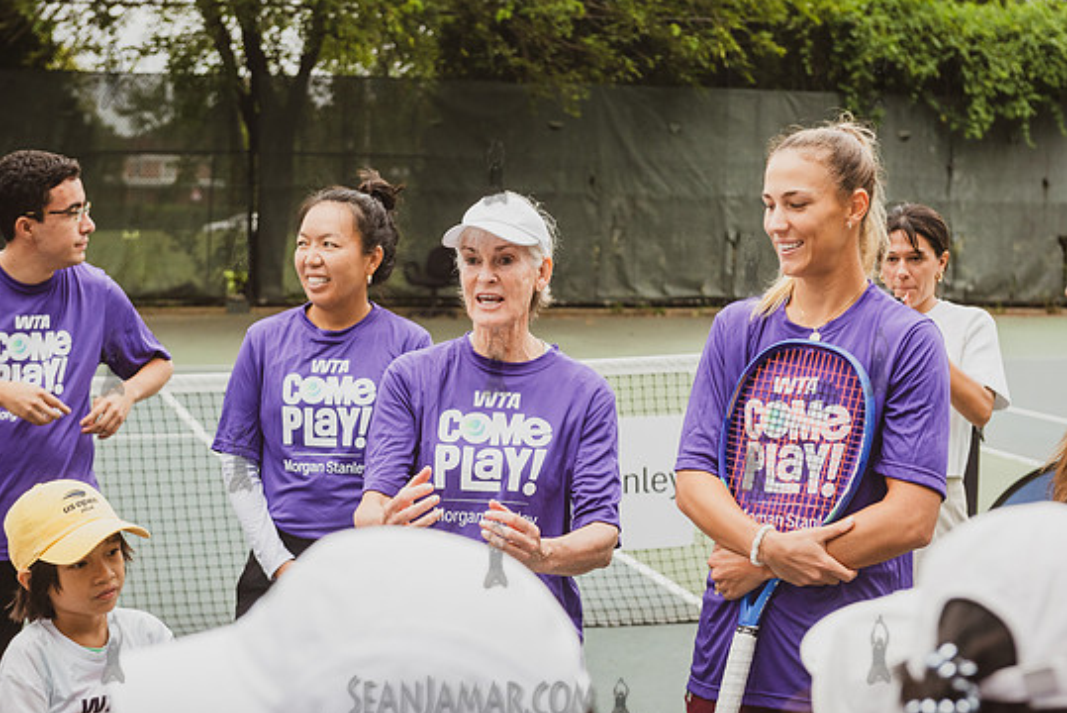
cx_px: 495
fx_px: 2105
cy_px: 361
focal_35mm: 71
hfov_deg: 28.4
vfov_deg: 19.2
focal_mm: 66
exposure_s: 1/800
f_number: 5
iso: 1000
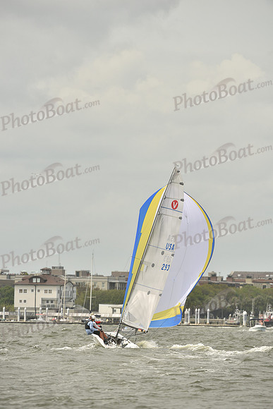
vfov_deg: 6.1
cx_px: 136
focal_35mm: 340
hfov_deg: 4.0
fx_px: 3865
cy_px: 204
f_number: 7.1
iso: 320
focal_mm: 340
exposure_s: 1/1250
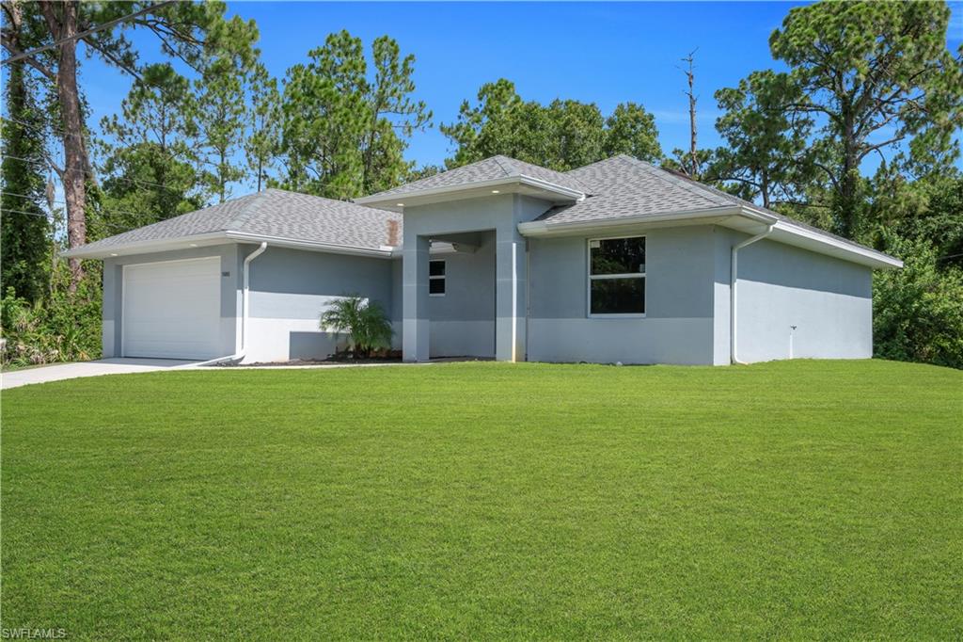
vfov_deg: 43.6
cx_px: 482
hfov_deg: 61.9
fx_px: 802
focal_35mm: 30
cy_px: 321
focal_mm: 20
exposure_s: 1/250
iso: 100
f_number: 8
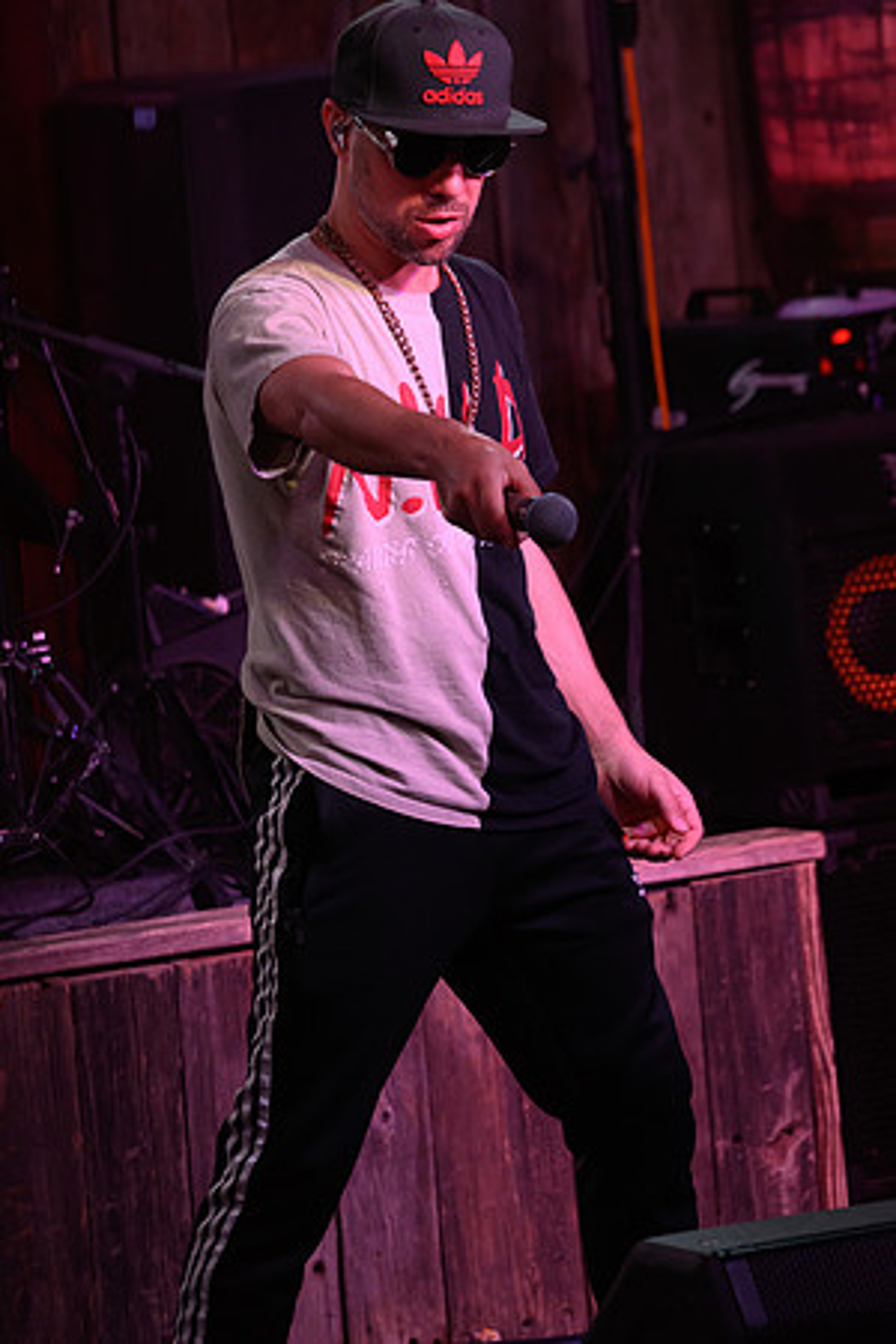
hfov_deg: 4.6
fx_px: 11199
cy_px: 672
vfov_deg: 6.9
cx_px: 448
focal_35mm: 300
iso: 5000
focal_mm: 300
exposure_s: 1/250
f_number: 7.1
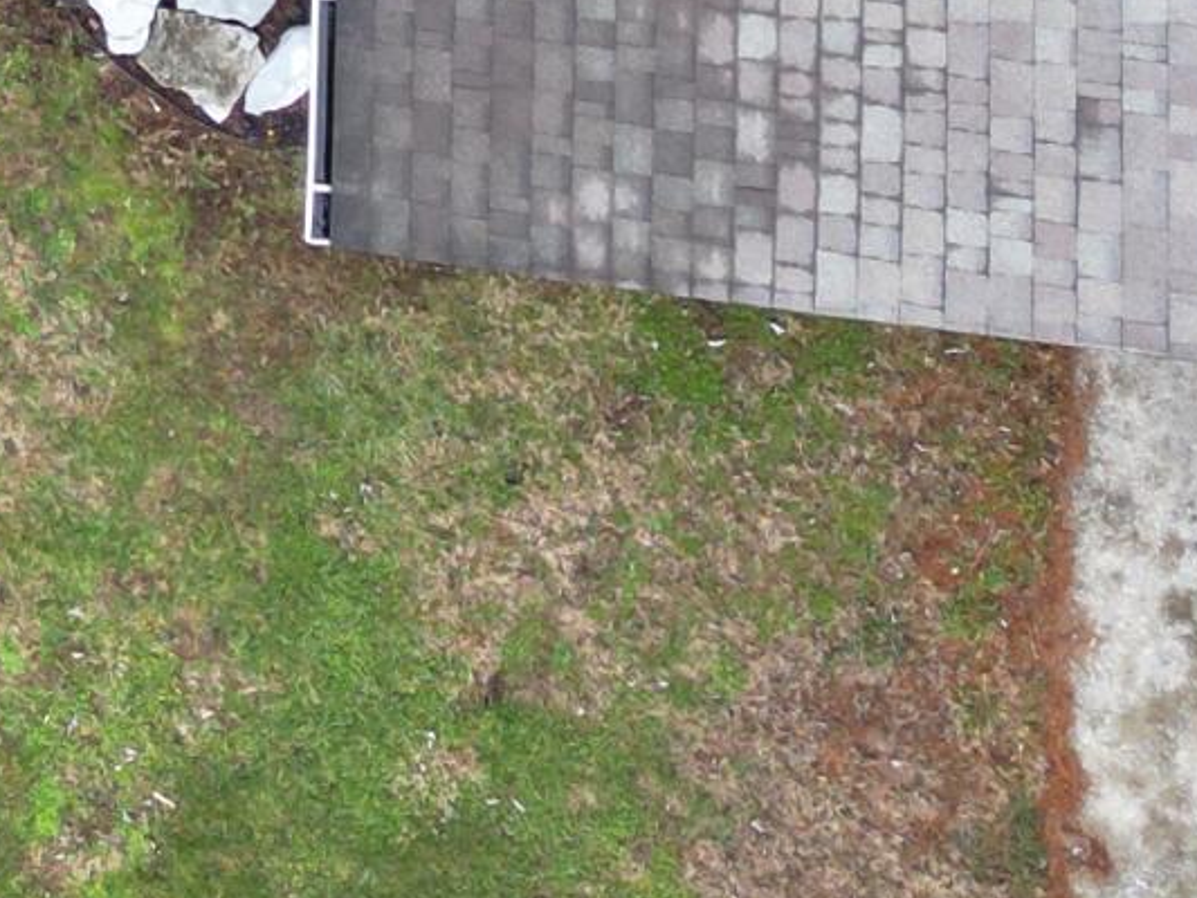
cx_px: -543
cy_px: -914
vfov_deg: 10.1
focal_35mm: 135
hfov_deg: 13.8
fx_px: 4669
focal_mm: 6.72
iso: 100
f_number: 1.7
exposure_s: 1/180
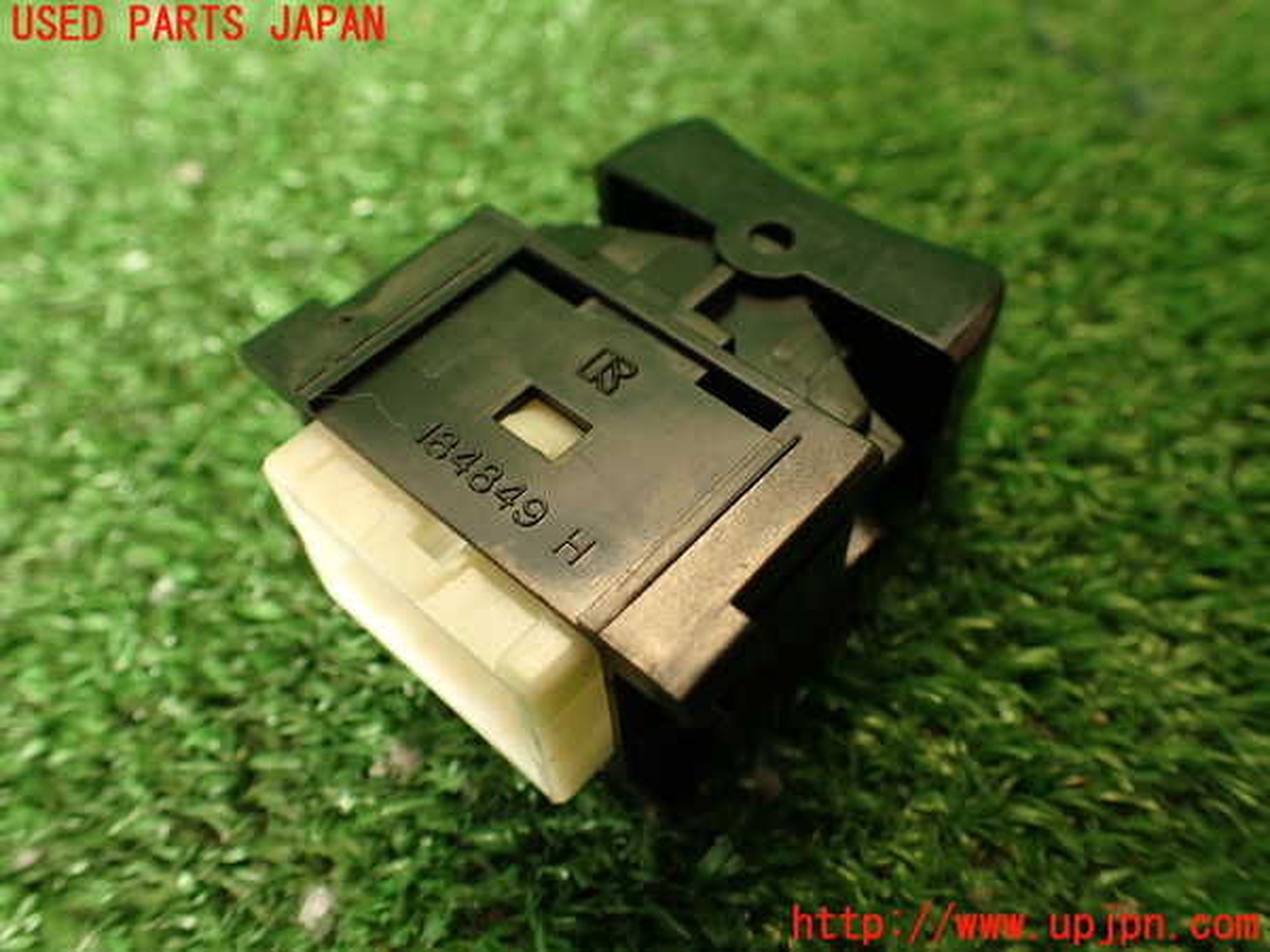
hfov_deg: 60.0
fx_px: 1101
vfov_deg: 46.8
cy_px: 476
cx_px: 635
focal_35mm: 30
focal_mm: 5.4
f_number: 2.3
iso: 200
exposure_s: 1/50
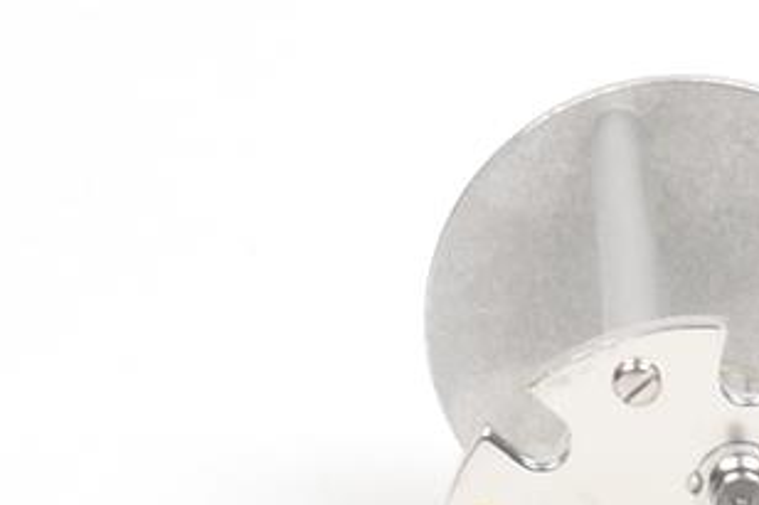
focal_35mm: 161
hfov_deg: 12.7
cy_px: 453
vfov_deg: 8.5
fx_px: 3392
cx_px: 700
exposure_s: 1/200
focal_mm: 55
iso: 200
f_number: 14
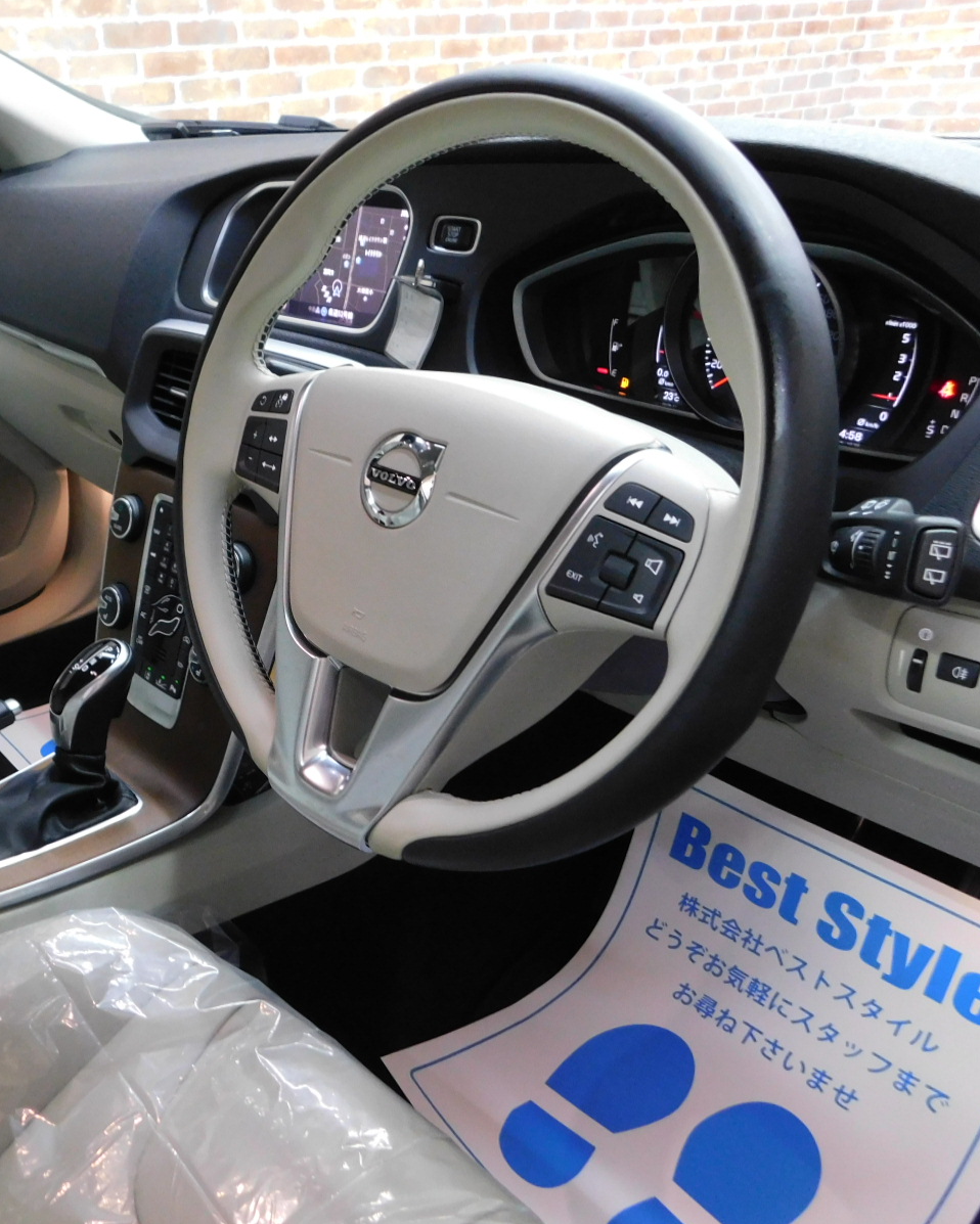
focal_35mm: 30
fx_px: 1087
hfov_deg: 47.3
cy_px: 613
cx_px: 286
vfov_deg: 58.8
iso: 400
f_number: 3
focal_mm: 4
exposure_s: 1/15
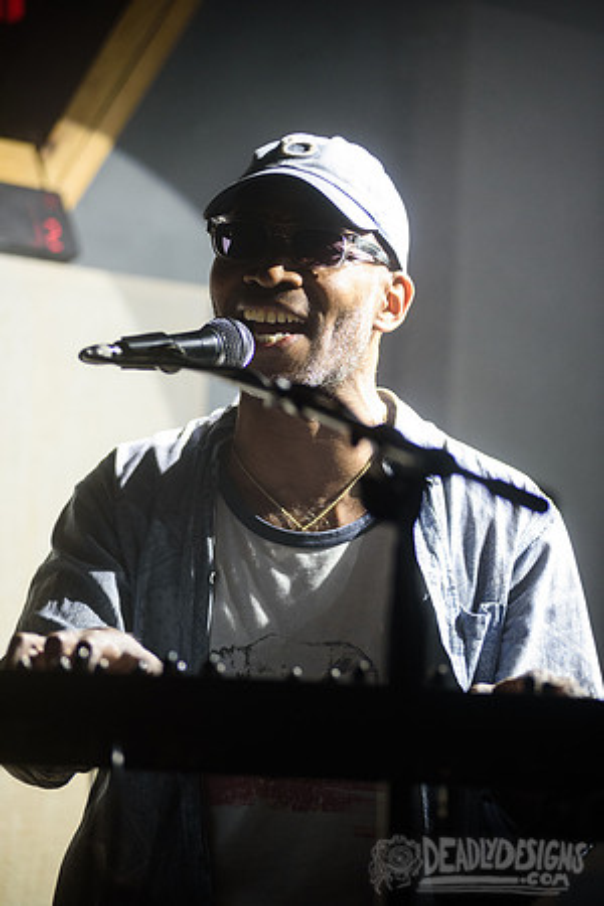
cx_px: 302
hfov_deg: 9.5
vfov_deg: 14.2
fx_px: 3649
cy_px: 453
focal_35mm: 145
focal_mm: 145
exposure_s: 1/640
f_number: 3.2
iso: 3200
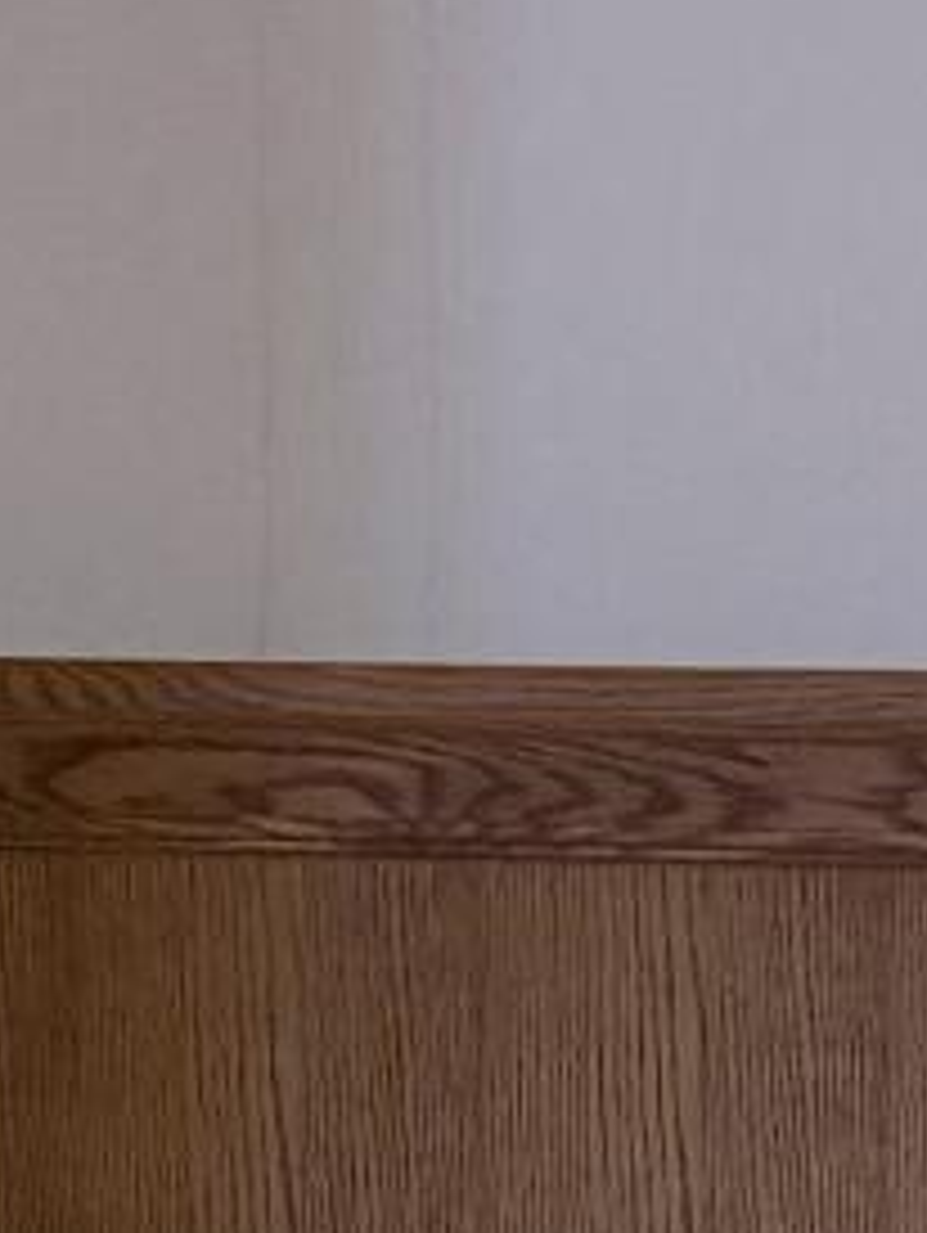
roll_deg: -1.4
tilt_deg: -6.2
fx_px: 6239
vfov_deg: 9.6
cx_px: 1012
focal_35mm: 175
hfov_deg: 8.4
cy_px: 3276
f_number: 1.78
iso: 320
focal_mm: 6.76
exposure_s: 1/120
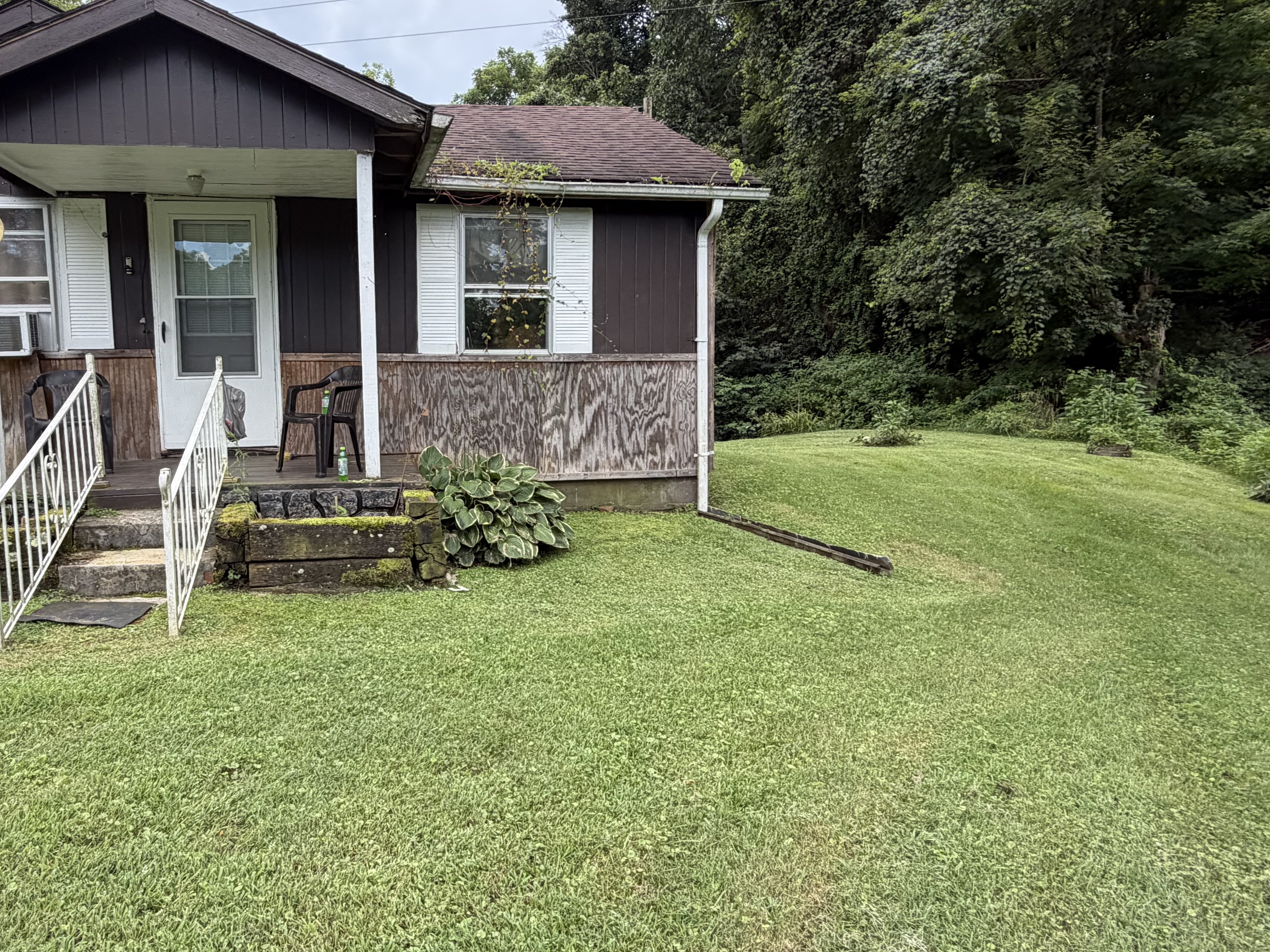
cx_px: 475
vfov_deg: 56.8
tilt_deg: -4.8
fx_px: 881
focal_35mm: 24
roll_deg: -1.1
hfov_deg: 70.4
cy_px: 470
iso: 50
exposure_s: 1/361
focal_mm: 2.22
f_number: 2.2
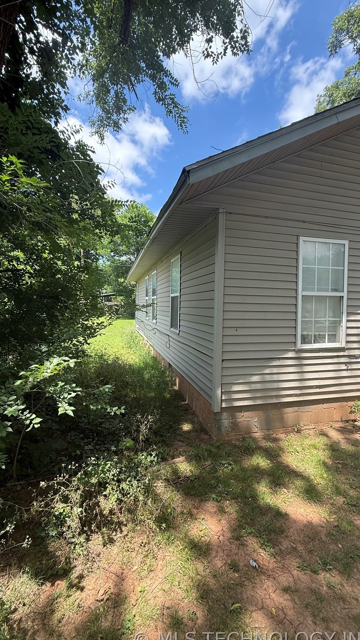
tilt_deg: -5.2
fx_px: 271
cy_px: 319
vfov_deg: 99.4
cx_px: 183
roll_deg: -3.6
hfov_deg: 67.1
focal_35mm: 16
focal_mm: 2.22
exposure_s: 1/506
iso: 64
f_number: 2.2
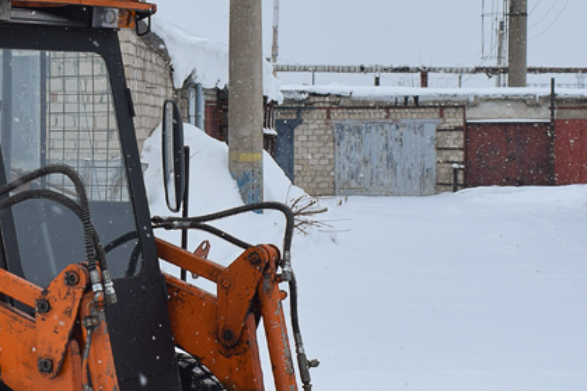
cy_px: 256
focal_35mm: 107
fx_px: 1751
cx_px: 109
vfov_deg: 12.7
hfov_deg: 18.8
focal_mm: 25
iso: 200
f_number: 5.6
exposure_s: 1/320
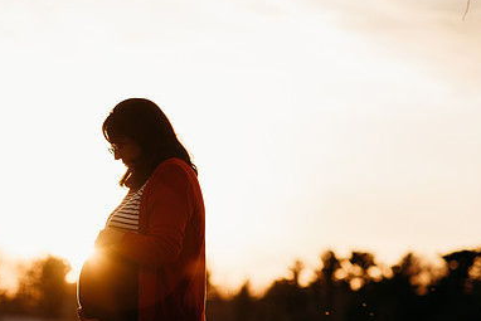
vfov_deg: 10.6
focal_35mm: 129
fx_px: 1724
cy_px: 226
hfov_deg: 15.8
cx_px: 157
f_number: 2.8
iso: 100
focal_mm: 85
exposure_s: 1/800
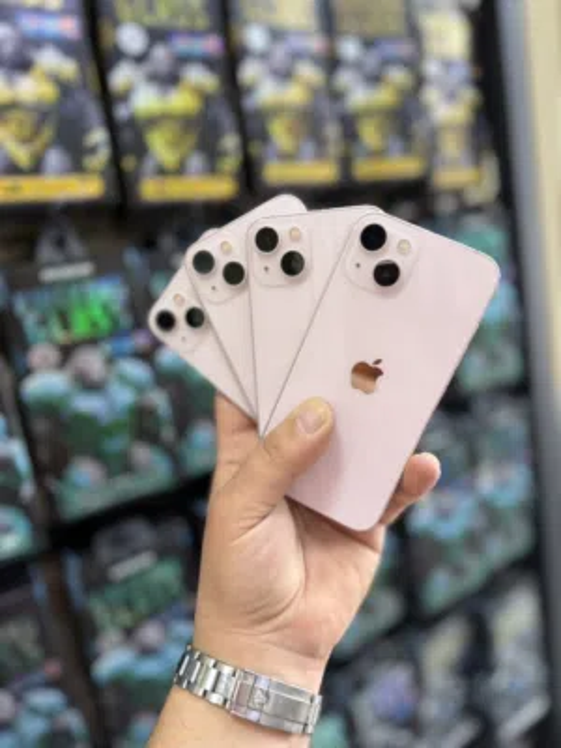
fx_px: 519
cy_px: 374
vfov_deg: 71.6
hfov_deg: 56.8
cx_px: 280
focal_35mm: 24
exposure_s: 1/121
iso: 125
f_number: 1.78
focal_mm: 6.76
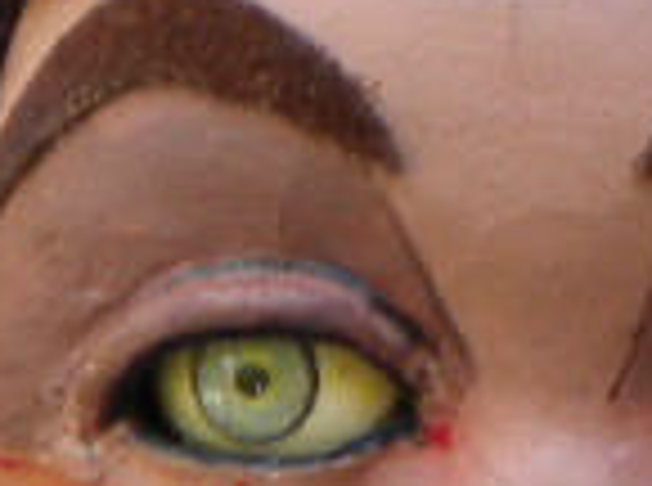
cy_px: 909
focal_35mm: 248
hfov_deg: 8.0
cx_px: 315
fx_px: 4660
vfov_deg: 5.8
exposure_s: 1/55.5
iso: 128
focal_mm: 6.3
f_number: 3.1
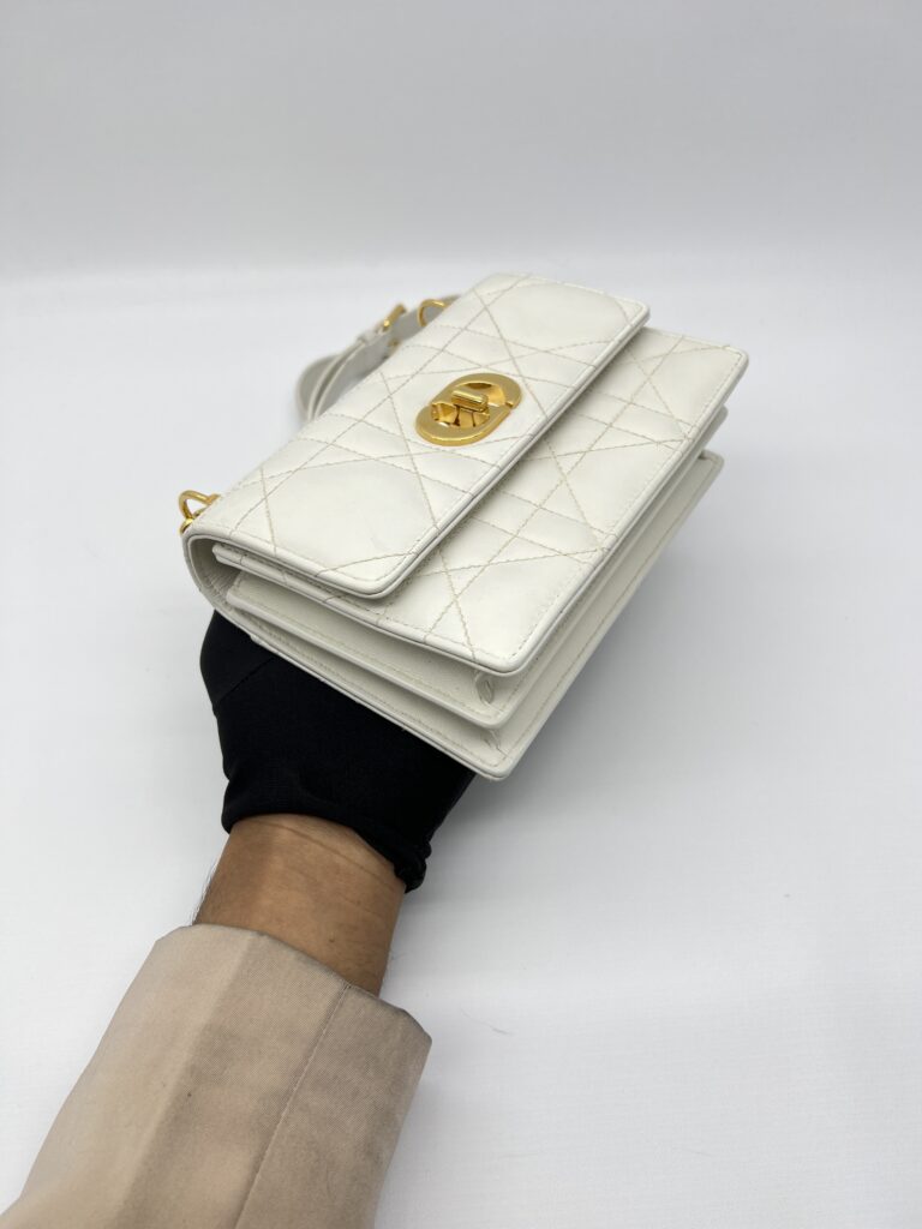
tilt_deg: -48.5
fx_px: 923
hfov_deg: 53.1
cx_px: 461
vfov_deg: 67.3
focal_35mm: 26
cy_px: 614
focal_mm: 5.7
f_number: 1.5
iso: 40
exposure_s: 1/189
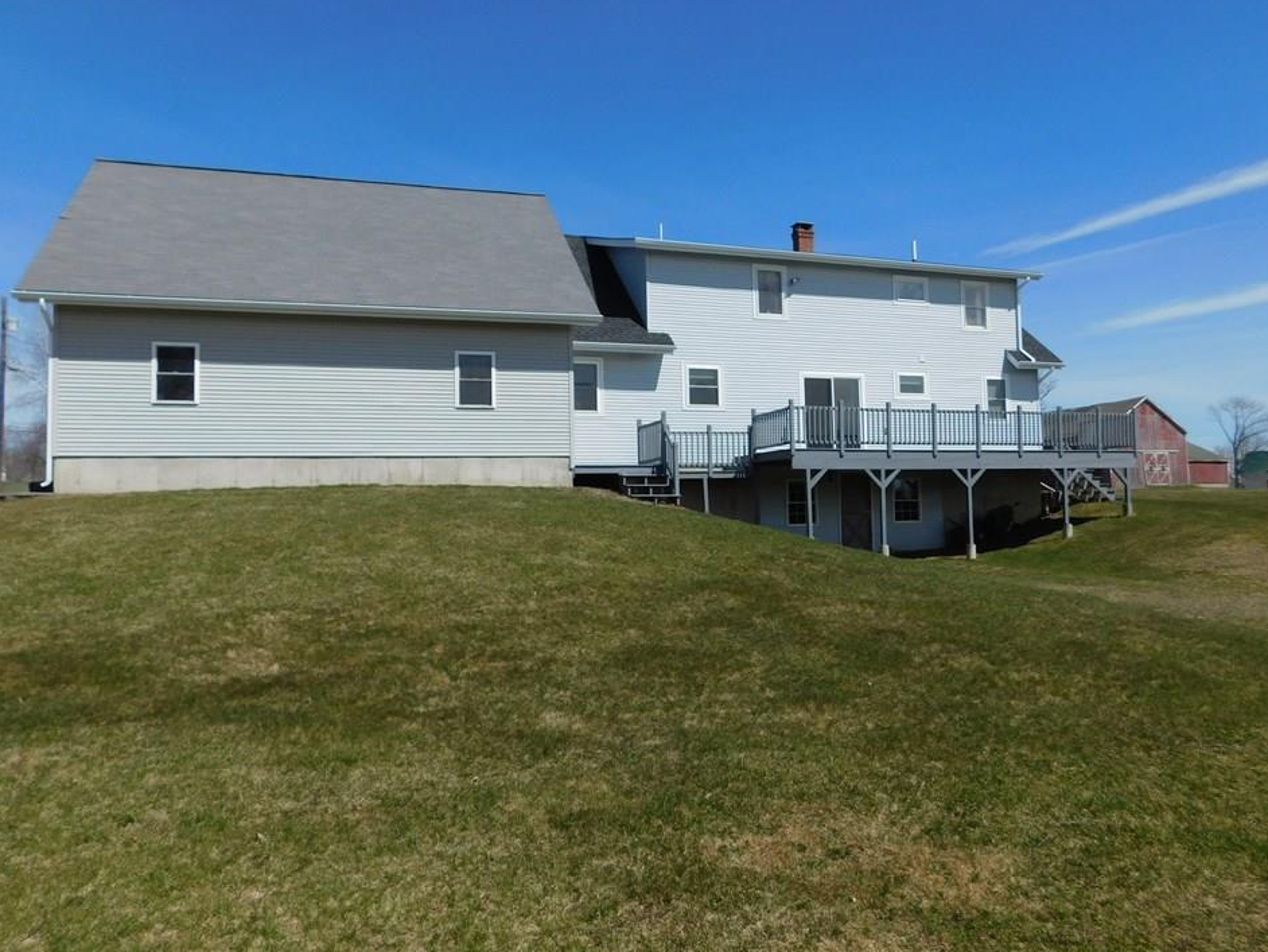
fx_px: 916
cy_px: 467
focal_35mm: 25
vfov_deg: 54.9
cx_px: 642
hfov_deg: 69.4
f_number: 6
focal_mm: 4
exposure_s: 1/800
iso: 125
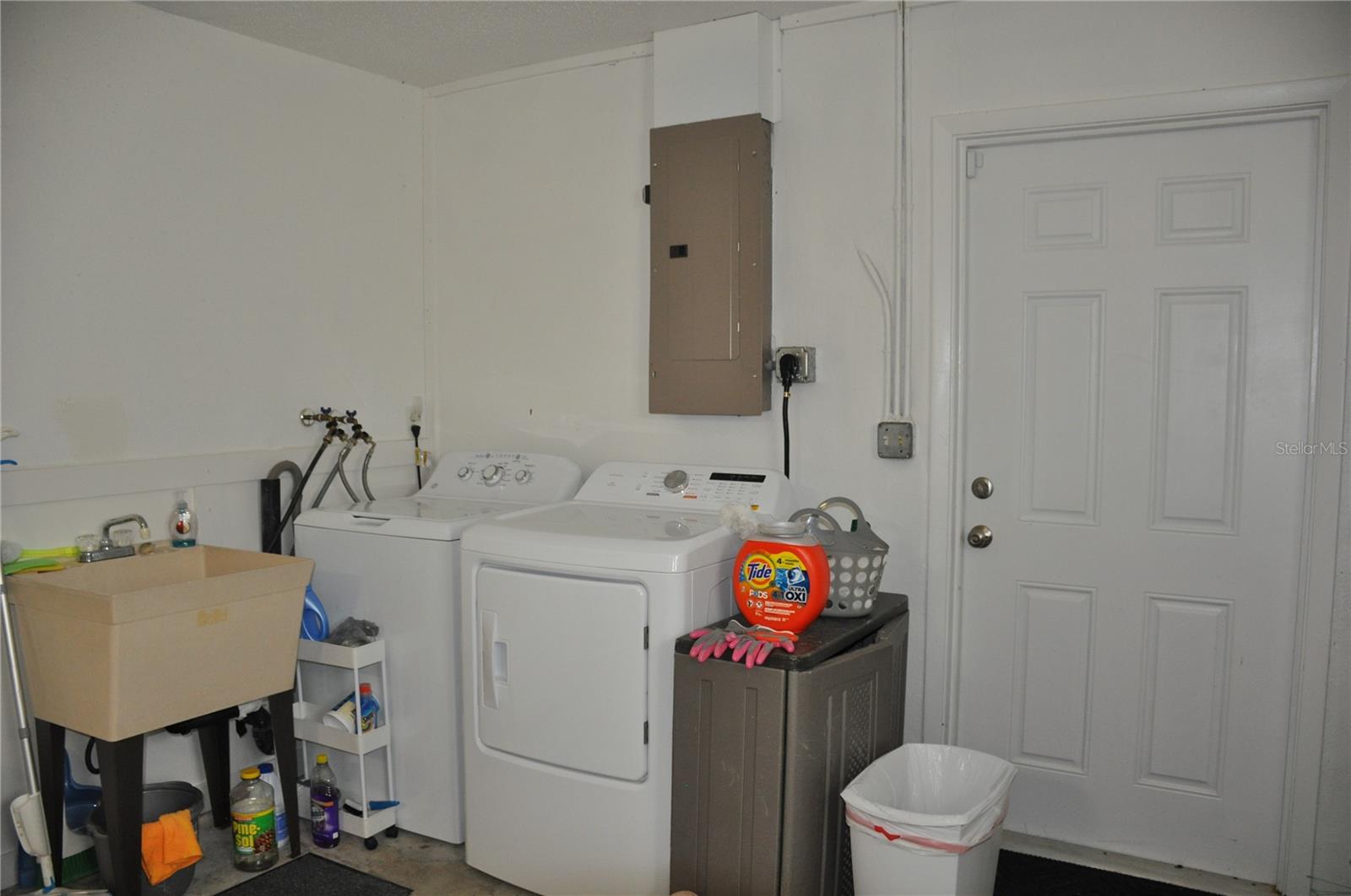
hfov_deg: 67.5
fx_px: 1012
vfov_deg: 47.8
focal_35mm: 27
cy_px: 448
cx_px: 676
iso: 800
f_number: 3.5
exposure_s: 1/60
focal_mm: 18
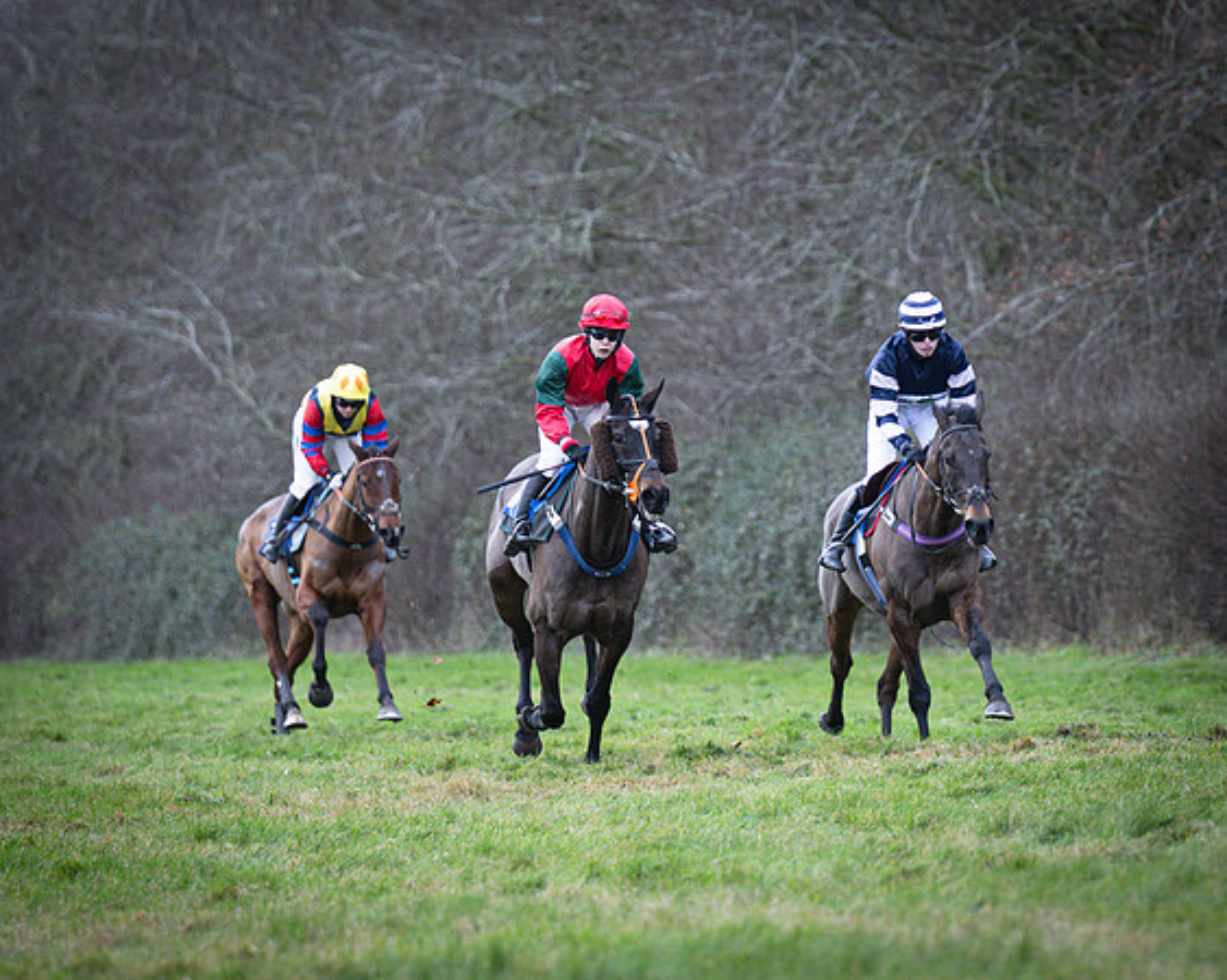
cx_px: 827
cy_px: 423
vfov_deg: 5.3
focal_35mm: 293
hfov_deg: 6.6
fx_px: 10628
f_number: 2.8
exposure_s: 1/1600
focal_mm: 135
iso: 800
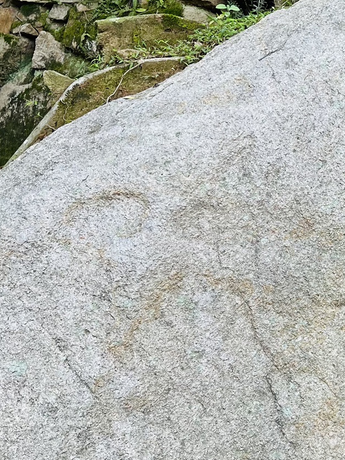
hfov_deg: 22.0
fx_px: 824
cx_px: 408
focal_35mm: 62
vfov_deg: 31.2
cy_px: 232
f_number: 1.6
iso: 80
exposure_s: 1/121
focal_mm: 5.1
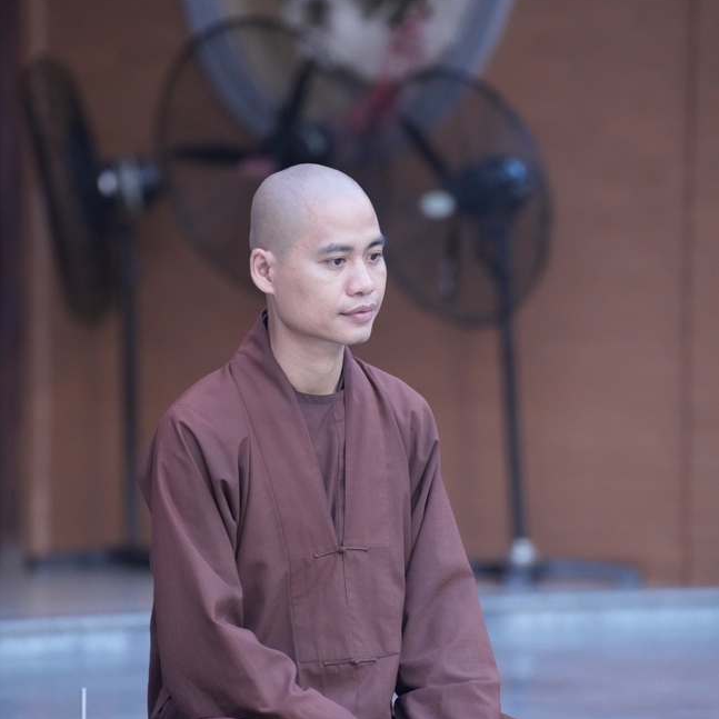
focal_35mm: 192
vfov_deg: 9.1
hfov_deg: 9.1
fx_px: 4512
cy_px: 410
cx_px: 359
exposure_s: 1/160
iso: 6400
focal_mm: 150
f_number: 3.2
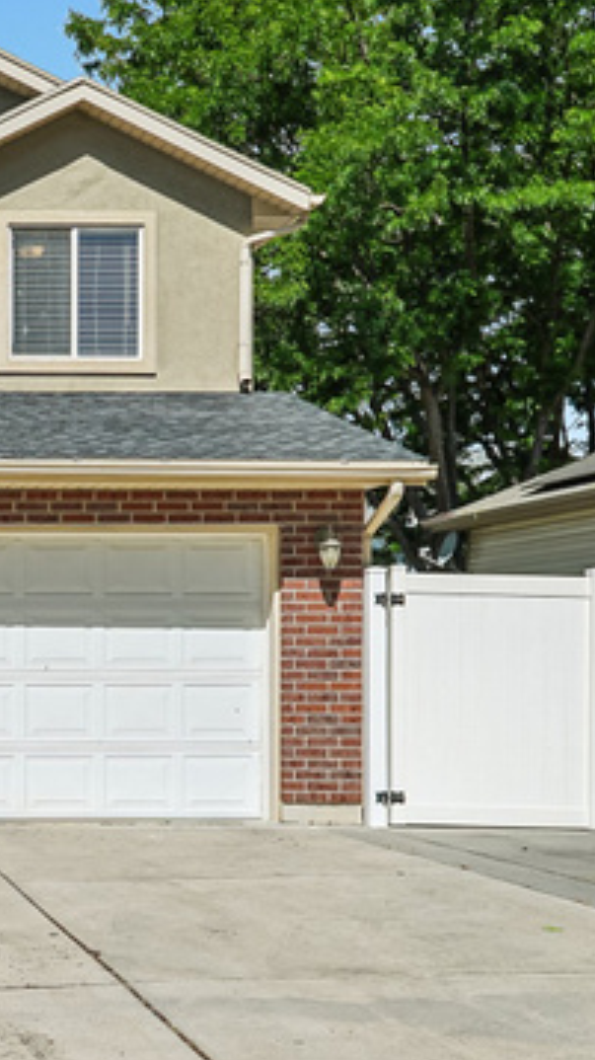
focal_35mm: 58
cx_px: -278
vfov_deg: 36.0
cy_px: 571
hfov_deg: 18.5
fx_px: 1629
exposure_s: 1/500
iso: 100
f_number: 8
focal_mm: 31
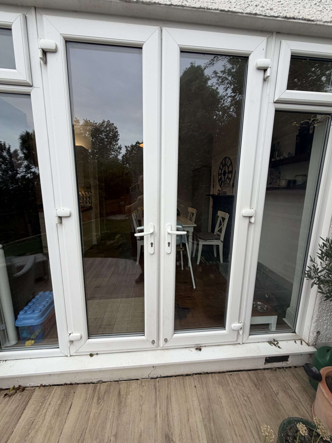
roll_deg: -1.5
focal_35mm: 14
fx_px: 179
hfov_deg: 85.7
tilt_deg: -9.3
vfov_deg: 102.1
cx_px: 166
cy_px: 222
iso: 64
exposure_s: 1/121
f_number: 2.2
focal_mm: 2.22
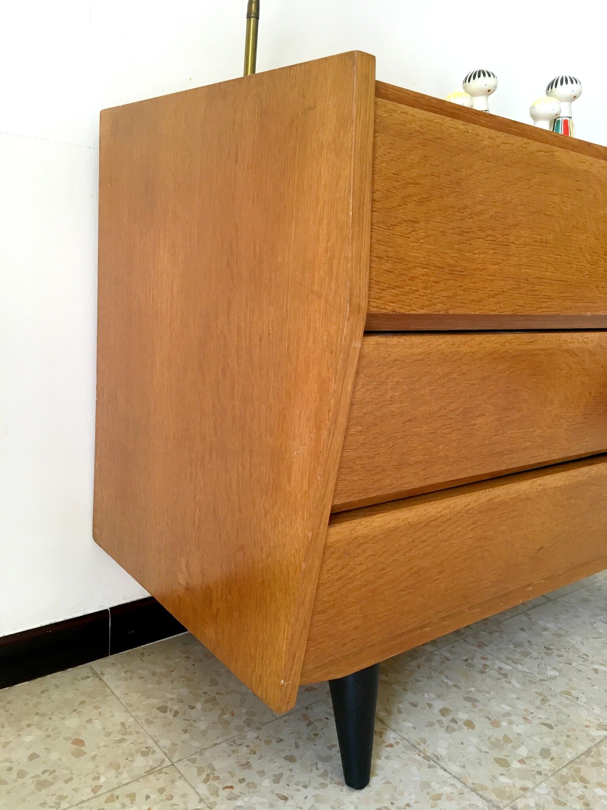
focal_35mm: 29
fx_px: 678
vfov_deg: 61.7
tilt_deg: -10.8
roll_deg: -2.6
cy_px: 405
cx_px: 304
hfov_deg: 48.2
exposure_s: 1/33
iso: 50
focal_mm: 4.15
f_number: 2.2
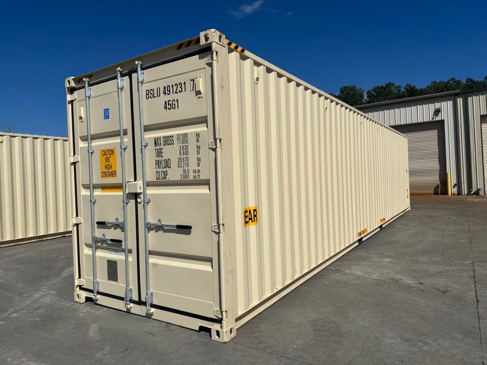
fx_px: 338
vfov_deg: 56.8
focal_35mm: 24
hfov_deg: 71.6
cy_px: 182
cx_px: 244
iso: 80
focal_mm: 6.86
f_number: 1.78
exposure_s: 1/15625
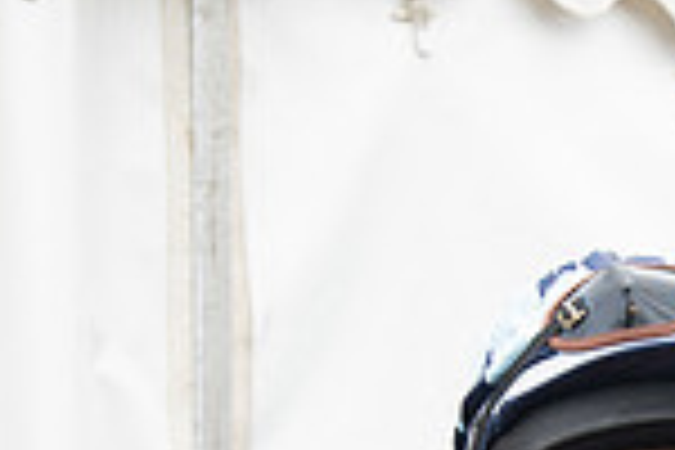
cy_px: 752
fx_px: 3768
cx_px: 1148
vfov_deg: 6.7
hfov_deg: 9.8
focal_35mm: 201
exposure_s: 1/125
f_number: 5
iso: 200
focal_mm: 52
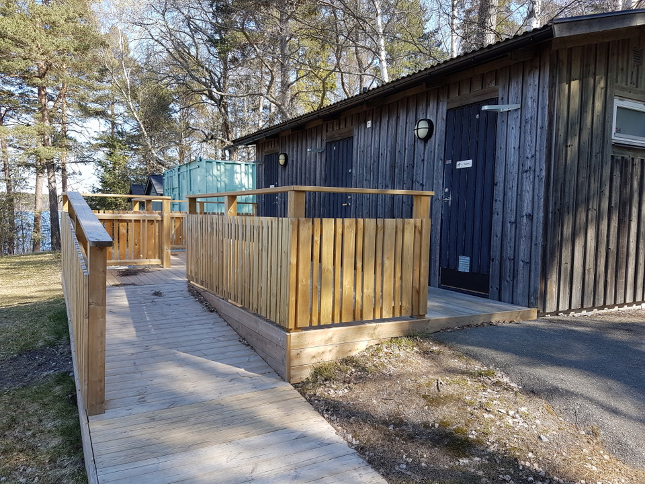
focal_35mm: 26
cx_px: 322
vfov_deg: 53.1
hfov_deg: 67.3
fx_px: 484
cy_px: 242
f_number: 1.7
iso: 40
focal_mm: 4.2
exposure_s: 1/425
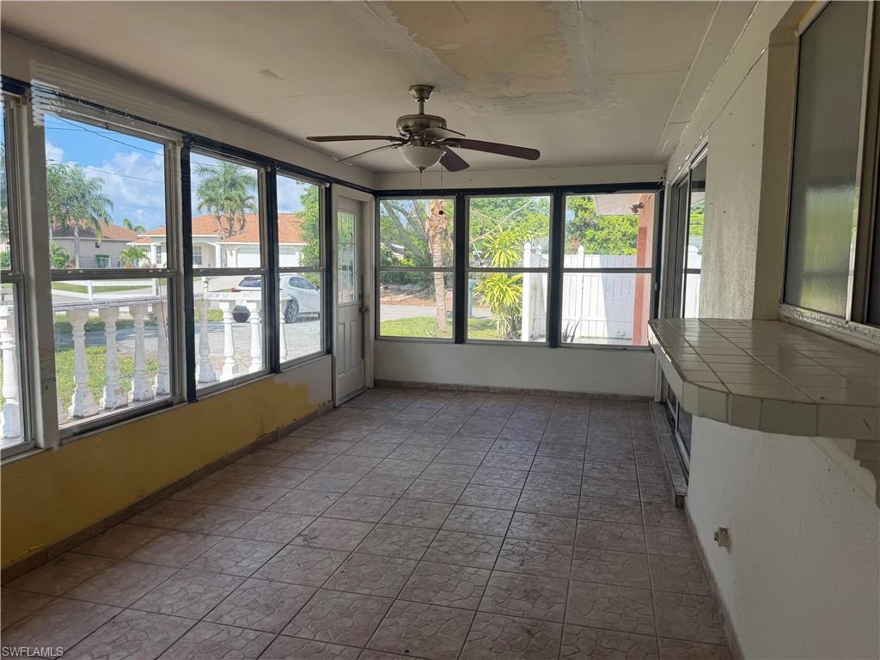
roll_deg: -1.7
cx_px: 440
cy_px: 330
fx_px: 610
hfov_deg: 71.6
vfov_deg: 56.8
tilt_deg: -7.9
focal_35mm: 24
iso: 80
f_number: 1.78
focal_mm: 6.76
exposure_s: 1/1156
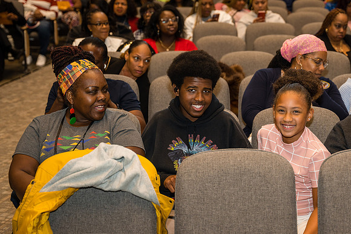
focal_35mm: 72
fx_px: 703
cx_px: 230
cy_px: 101
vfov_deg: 18.9
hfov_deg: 27.9
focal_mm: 51.5
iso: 320
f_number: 2.8
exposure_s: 1/250
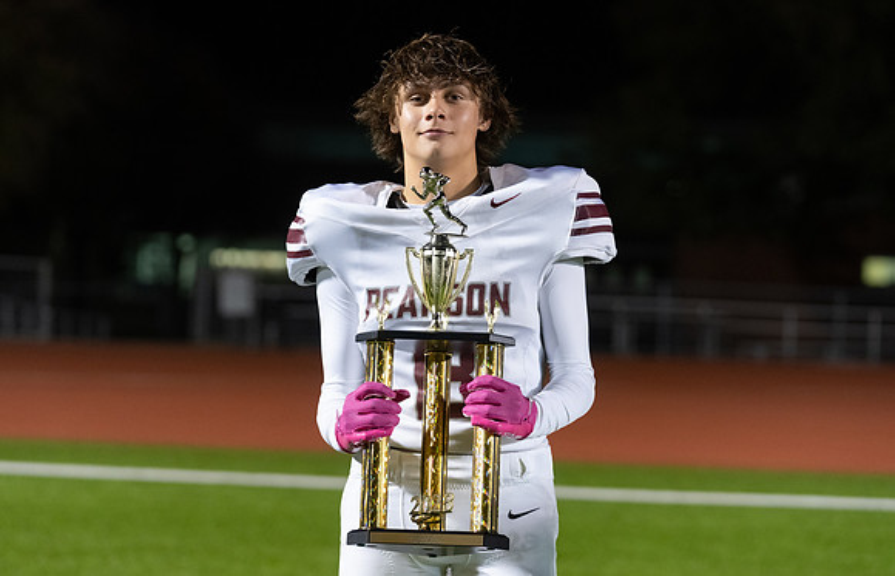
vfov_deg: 10.3
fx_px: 3188
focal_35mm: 130
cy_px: 245
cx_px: 441
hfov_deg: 16.0
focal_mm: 109
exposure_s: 1/320
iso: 4000
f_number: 3.5
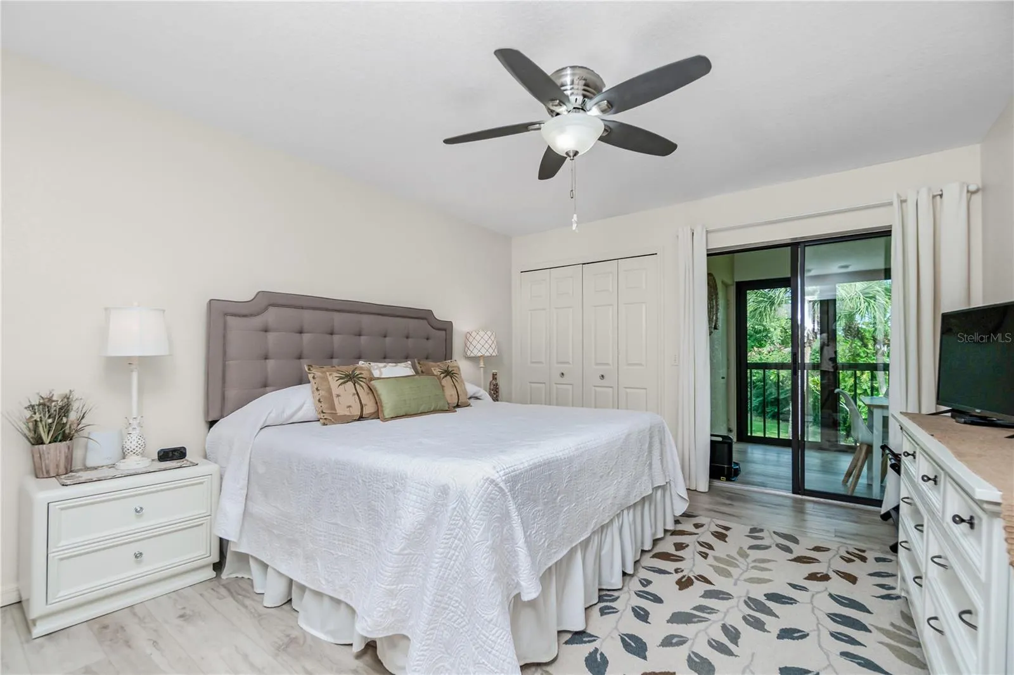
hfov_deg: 100.4
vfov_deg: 77.3
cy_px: 338
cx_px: 507
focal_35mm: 15
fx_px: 422
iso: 320
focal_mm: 10
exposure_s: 1/160
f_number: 5.6
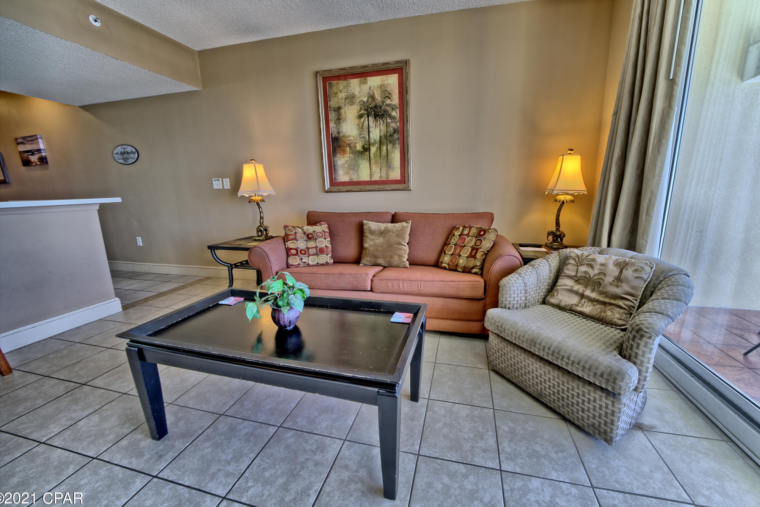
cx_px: 403
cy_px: 249
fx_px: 275
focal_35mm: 13
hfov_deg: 108.2
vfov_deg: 85.5
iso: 200
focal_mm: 12
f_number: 19
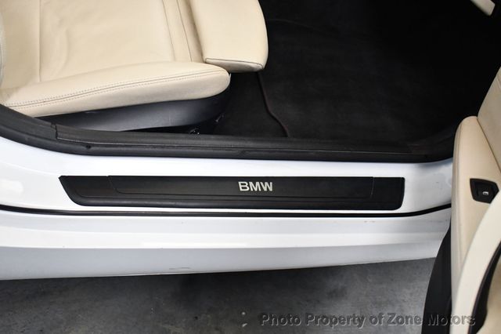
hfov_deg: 46.4
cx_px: 250
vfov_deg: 31.9
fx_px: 584
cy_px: 167
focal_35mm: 42
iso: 3200
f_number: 4.2
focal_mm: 28
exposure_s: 1/100
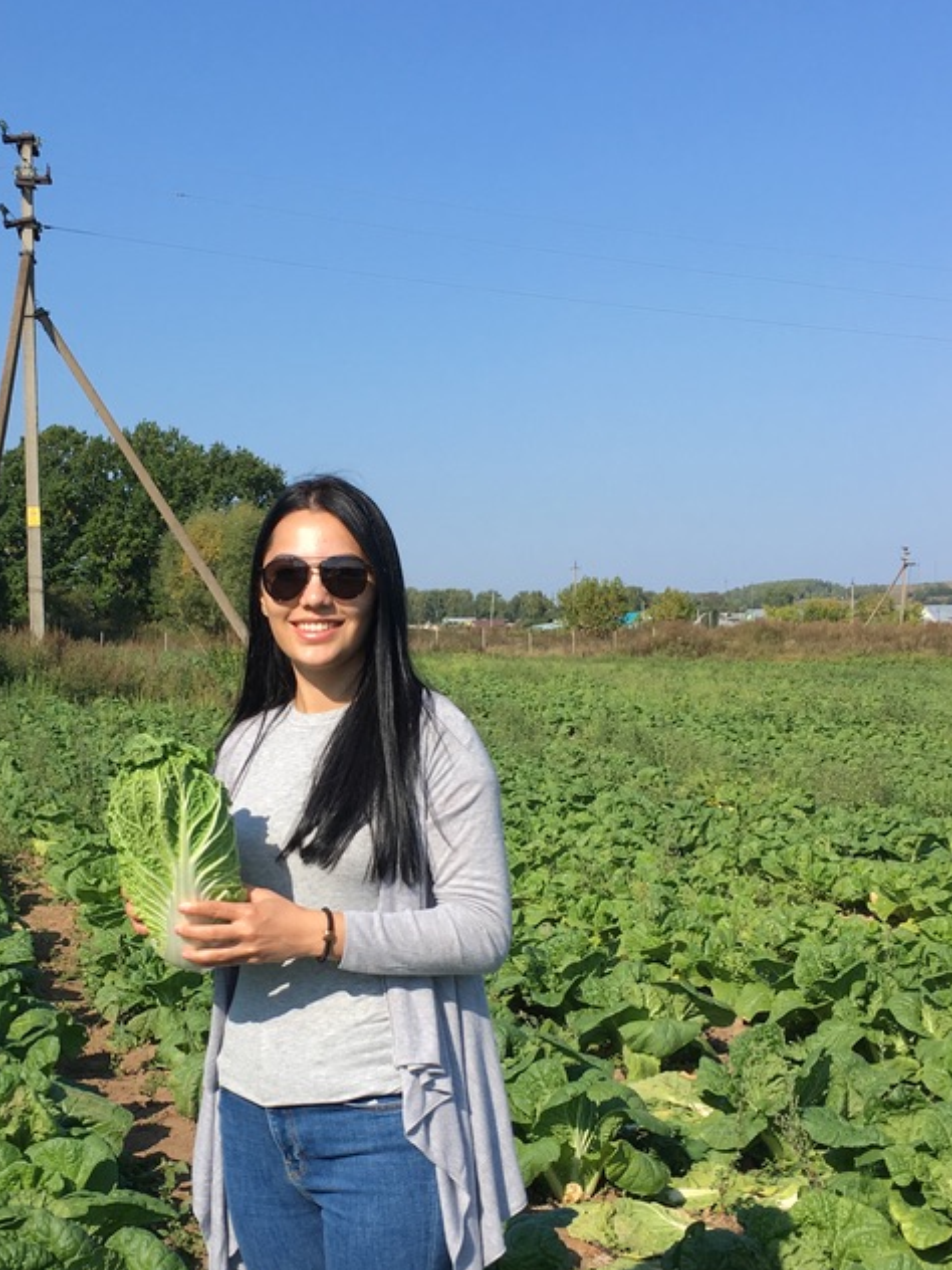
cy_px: 754
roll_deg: +1.1
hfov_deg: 30.6
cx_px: 311
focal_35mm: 47
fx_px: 1723
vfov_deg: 40.3
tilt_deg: -3.3
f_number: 2.2
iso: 25
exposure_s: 1/1304
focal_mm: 4.15
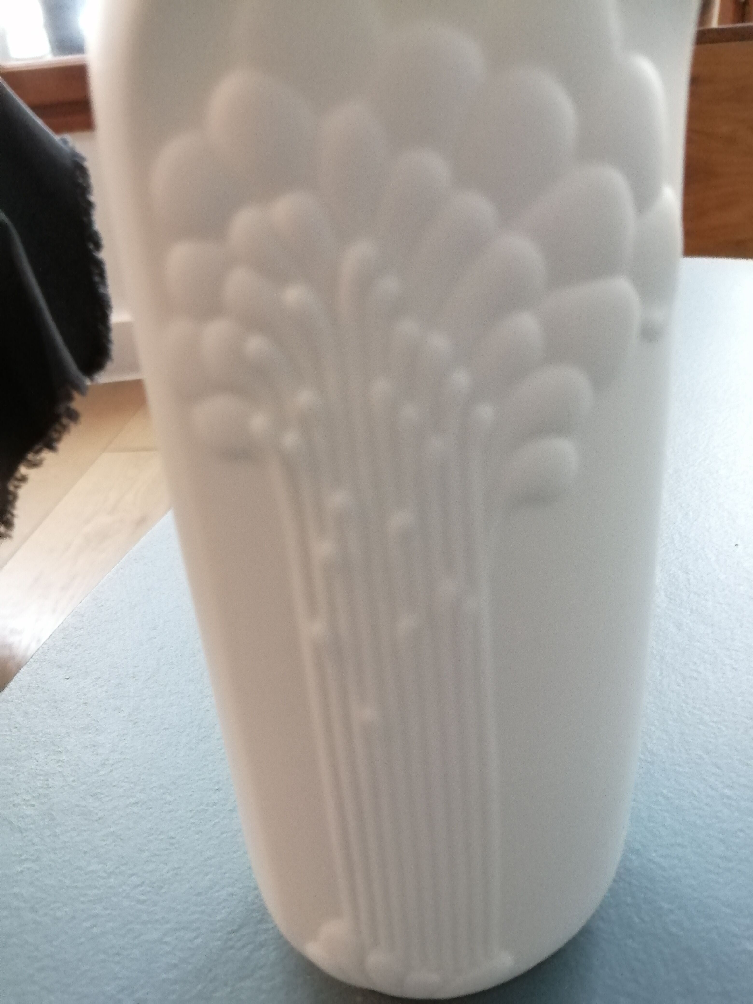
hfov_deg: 53.1
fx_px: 754
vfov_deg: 67.3
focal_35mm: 26
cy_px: 502
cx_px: 376
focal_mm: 3.46
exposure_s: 1/20
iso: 400
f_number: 1.8
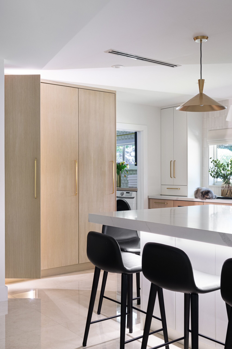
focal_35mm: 39
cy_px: 174
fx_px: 377
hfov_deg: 34.2
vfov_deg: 49.6
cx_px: 116
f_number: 9
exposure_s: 1/1.67
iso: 320
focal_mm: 26
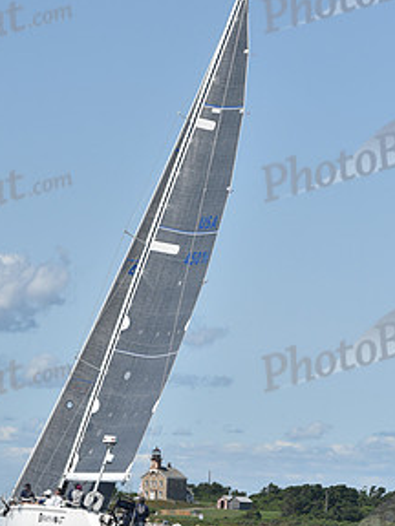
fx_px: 3834
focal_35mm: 252
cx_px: 167
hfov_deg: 5.9
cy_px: 276
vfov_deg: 7.9
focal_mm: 130
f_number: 6.3
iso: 250
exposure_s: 1/2500
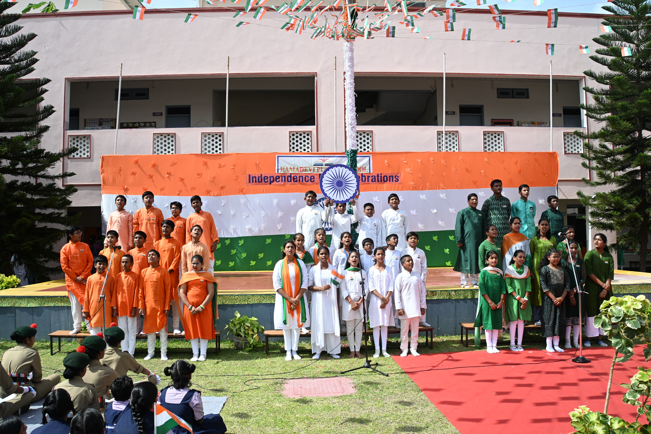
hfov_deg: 43.0
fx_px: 827
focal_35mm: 46
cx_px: 326
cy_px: 217
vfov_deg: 29.4
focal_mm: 30.5
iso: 100
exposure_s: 1/320
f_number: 9
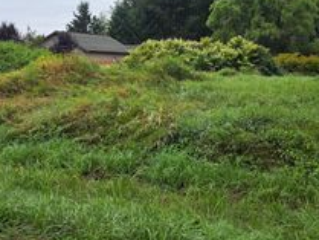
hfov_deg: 34.8
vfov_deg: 26.4
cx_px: 127
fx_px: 507
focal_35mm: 55
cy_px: 74
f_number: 1.7
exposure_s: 1/359
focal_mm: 6.3
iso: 50
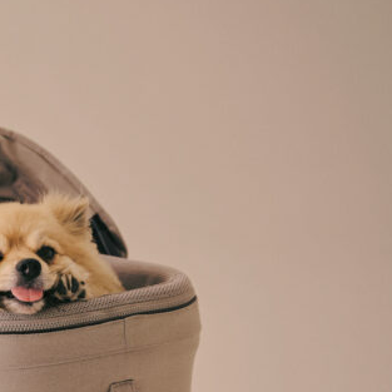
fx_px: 1256
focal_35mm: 98
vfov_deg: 17.7
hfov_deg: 17.0
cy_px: 284
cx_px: -71
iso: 640
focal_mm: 47
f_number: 4
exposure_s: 1/800
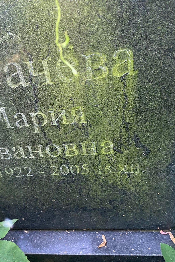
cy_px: 129
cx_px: 56
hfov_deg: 35.6
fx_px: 270
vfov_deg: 51.9
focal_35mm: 37
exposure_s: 1/60
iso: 250
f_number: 1.8
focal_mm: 4.25
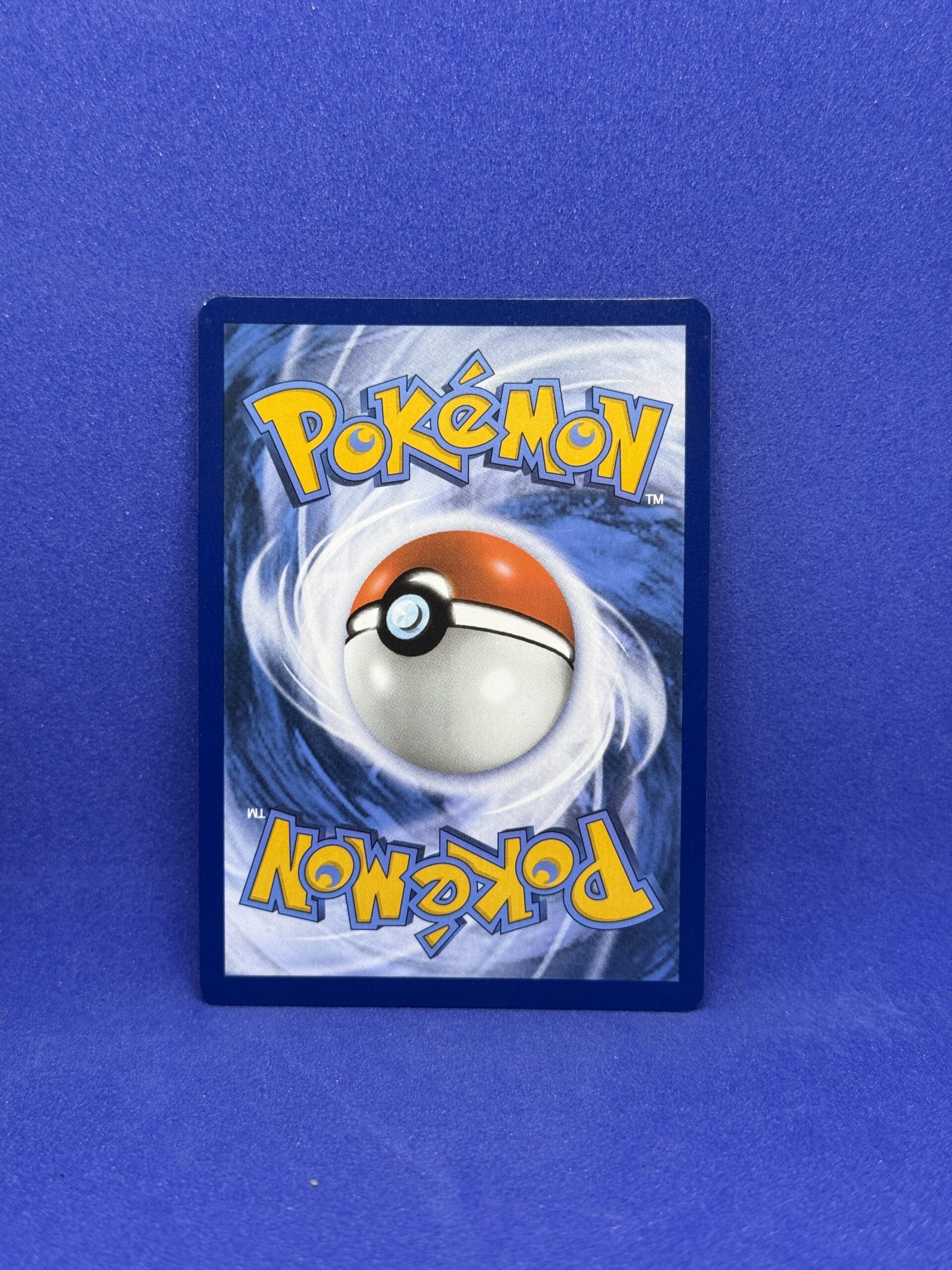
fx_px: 1760
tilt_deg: -11.4
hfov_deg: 30.3
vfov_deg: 39.7
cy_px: 635
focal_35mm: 48
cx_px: 476
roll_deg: -1.0
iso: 80
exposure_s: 1/104
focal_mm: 6.76
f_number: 1.78
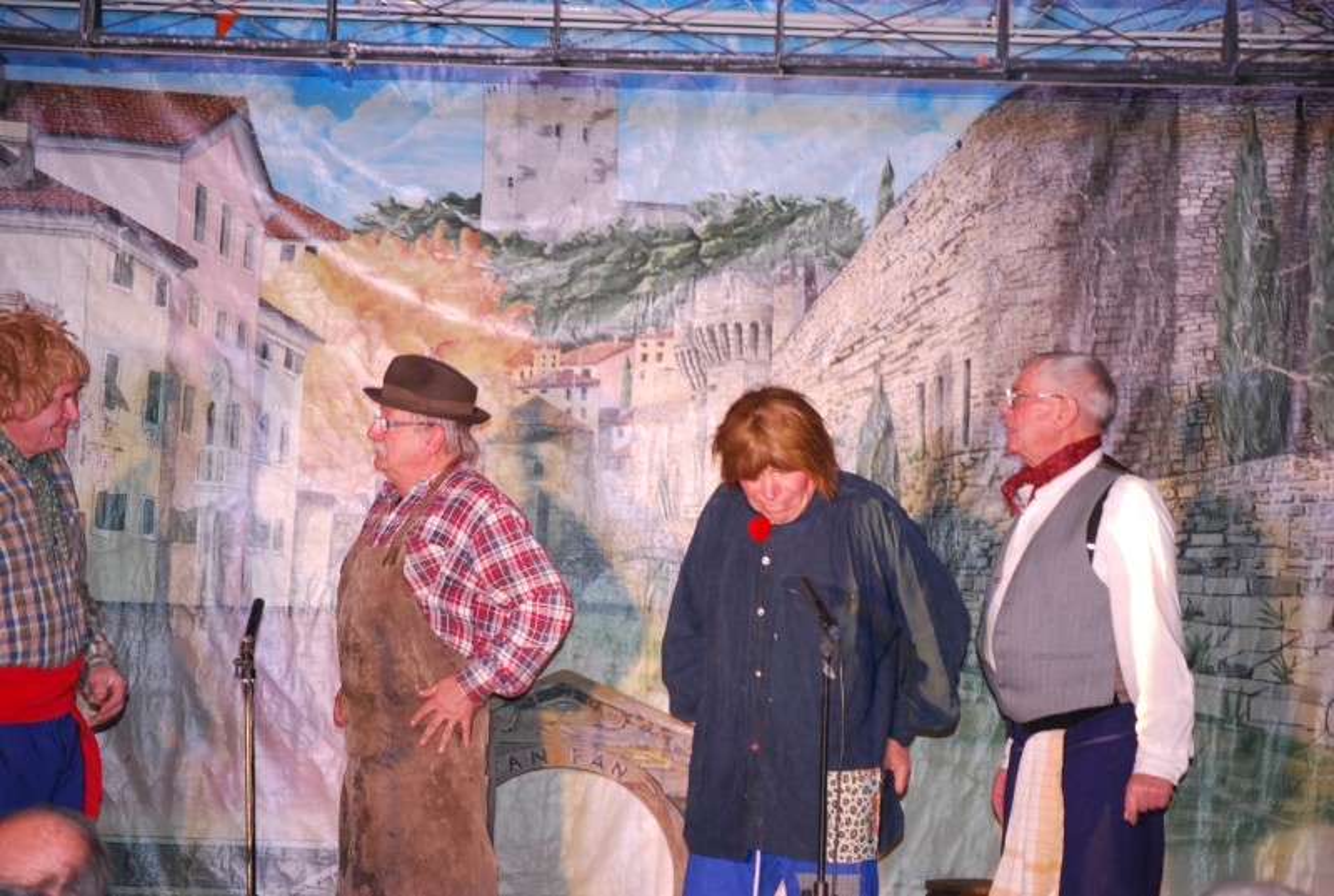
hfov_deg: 16.0
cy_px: 448
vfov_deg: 10.8
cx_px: 667
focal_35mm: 128
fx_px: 4734
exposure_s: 1/60
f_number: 4.5
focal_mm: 85
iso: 900
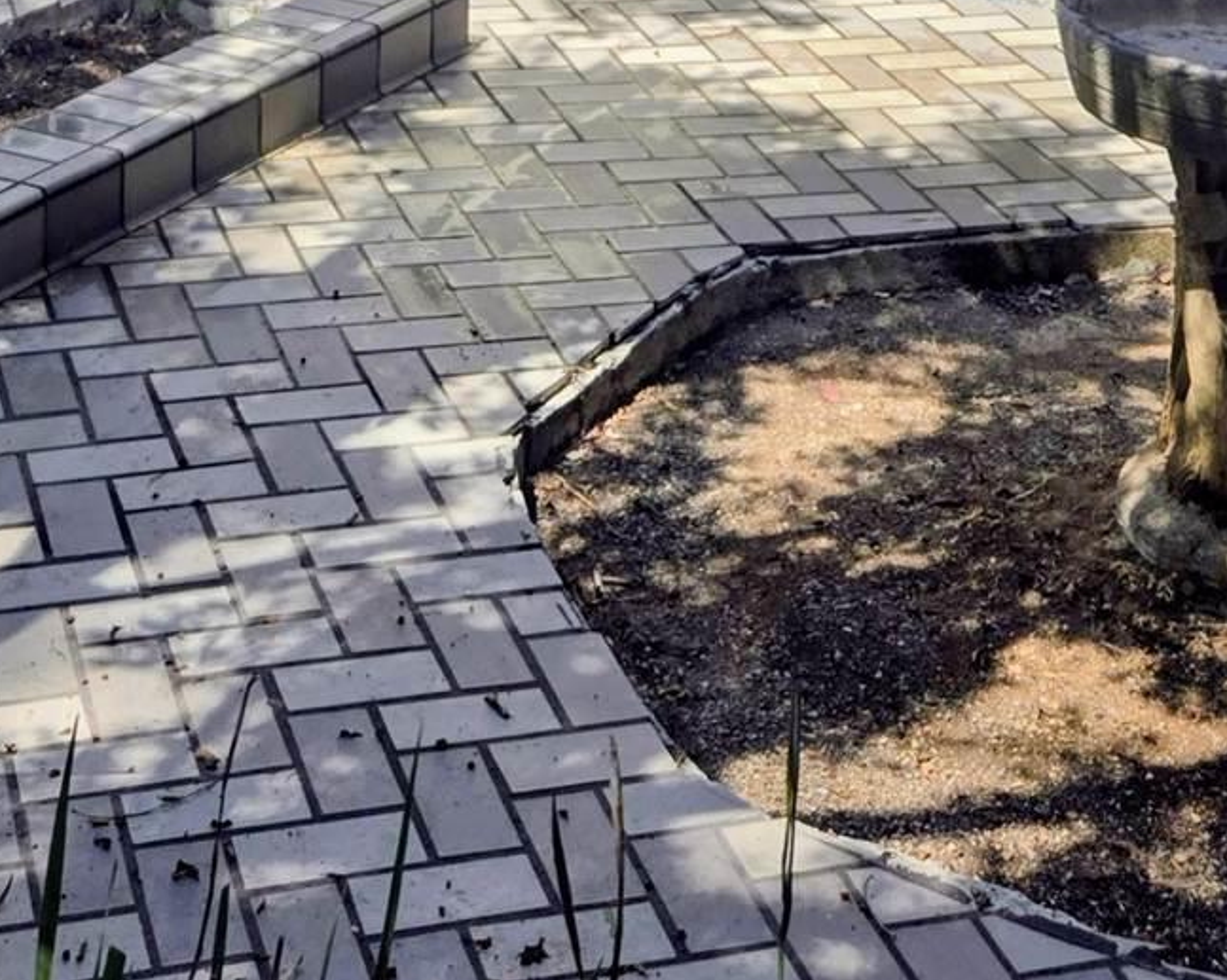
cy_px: -809
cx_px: 503
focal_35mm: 80
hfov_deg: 23.8
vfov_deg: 16.1
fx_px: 2904
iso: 25
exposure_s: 1/1497
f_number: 1.8
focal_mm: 5.4
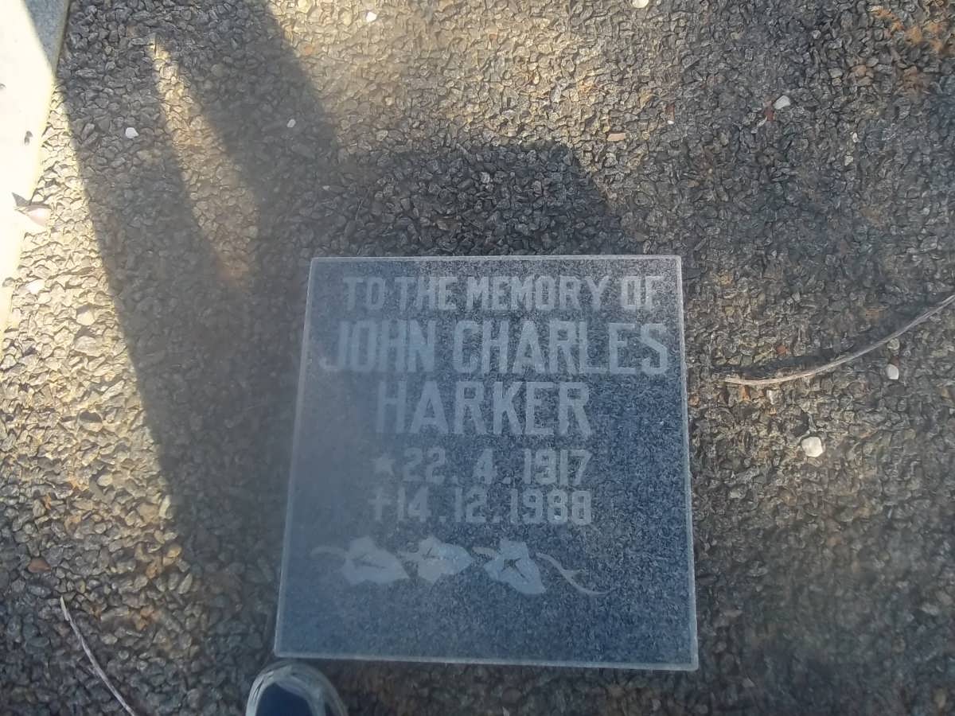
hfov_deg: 56.8
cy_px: 358
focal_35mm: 32
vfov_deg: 44.2
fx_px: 883
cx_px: 478
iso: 80
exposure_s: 1/250
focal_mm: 5.7
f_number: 2.9
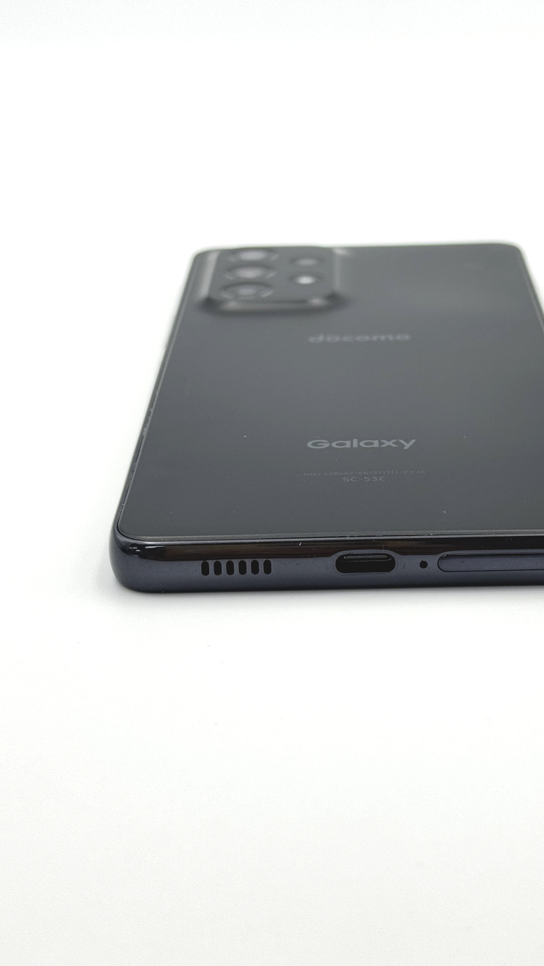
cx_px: 383
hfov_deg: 18.2
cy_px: 437
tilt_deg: -21.6
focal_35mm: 66
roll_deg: +0.3
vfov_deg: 31.9
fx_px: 1693
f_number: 1.78
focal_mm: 6.76
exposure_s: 1/372
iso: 64
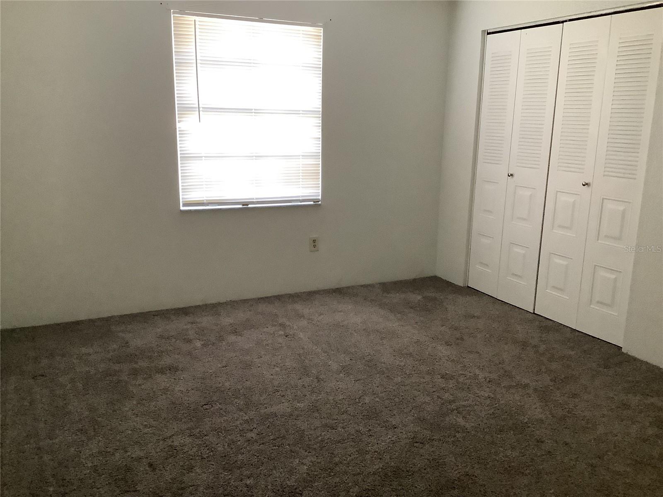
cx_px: 332
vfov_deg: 45.4
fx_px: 594
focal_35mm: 31
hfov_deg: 58.4
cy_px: 248
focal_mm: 3.3
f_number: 2.4
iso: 400
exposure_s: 1/60
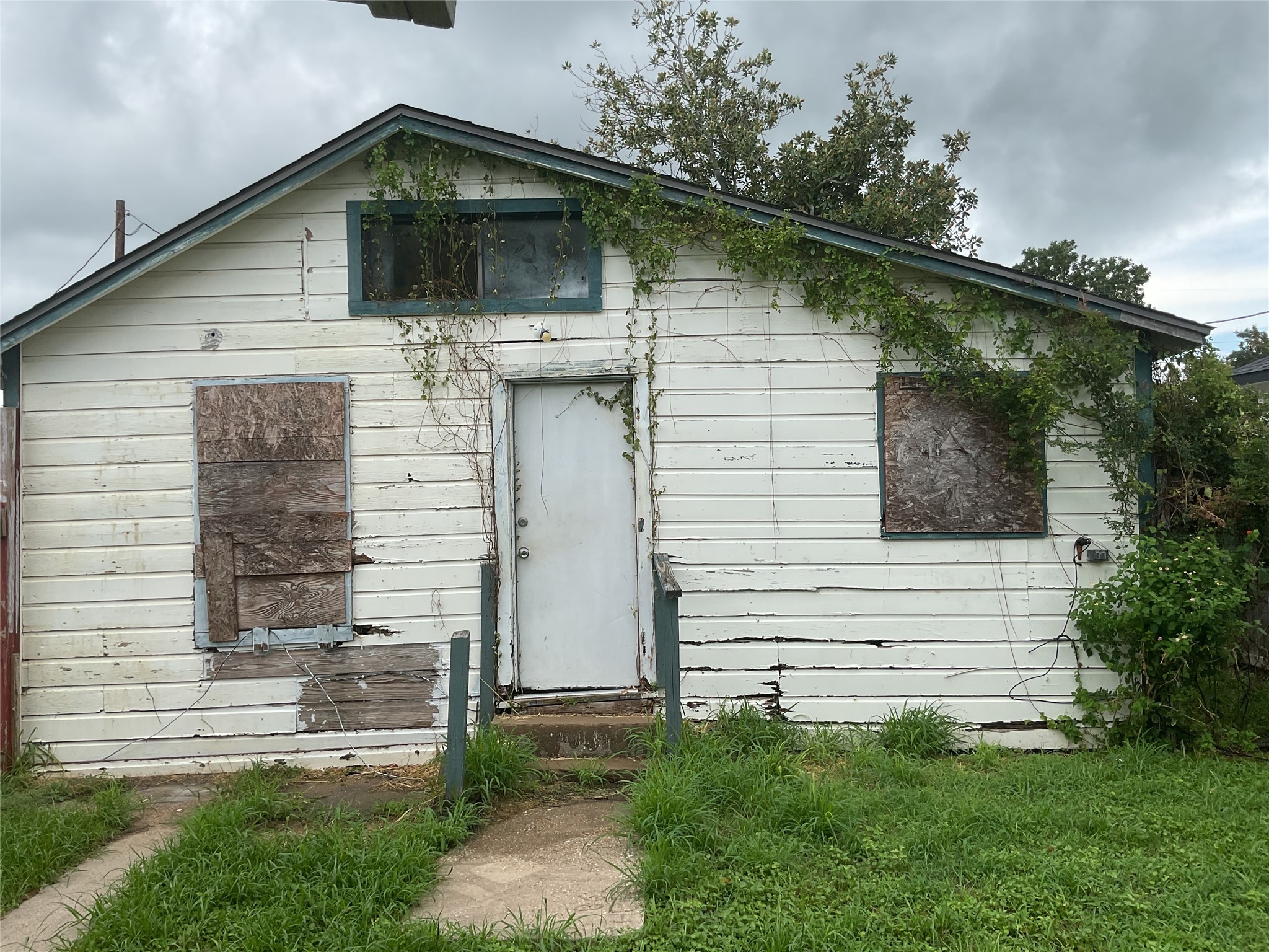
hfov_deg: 61.7
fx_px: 1063
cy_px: 476
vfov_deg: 48.2
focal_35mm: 29
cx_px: 634
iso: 16
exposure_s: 1/728
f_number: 1.8
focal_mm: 3
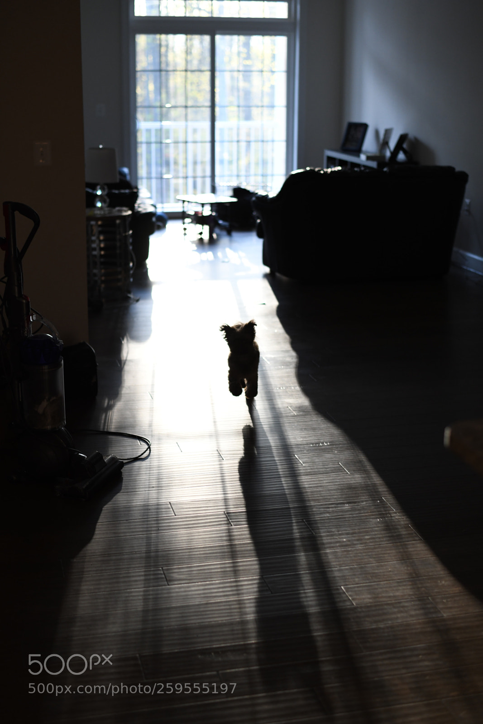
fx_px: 1006
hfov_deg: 27.0
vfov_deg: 39.6
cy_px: 362
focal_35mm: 50
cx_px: 242
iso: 800
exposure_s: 1/250
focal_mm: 50
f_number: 2.8
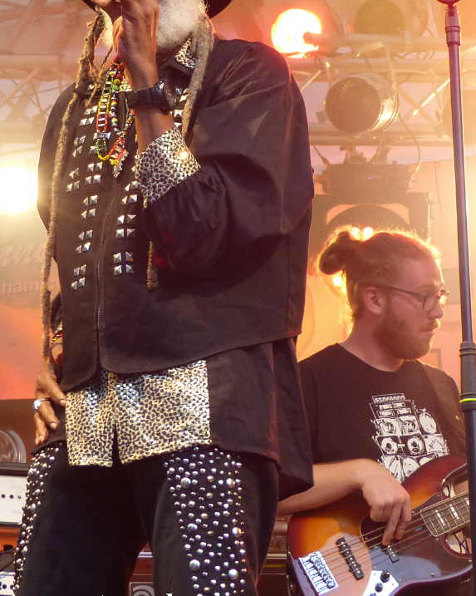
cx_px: 219
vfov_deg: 20.3
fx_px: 1656
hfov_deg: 16.4
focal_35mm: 94
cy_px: 214
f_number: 2.8
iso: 250
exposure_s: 1/60
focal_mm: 12.5
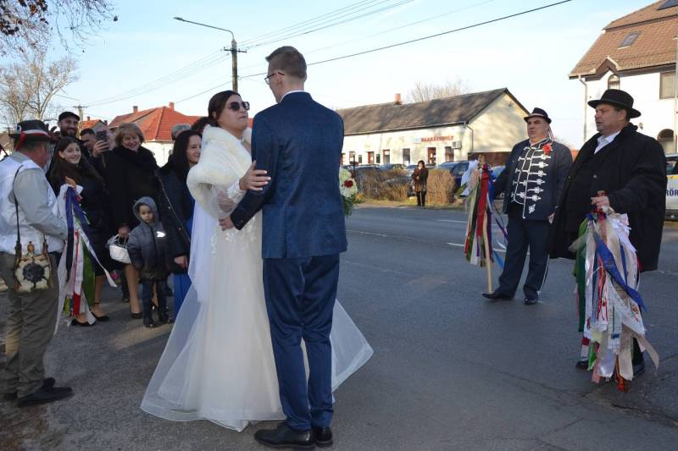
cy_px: 226
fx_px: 621
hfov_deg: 57.2
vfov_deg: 40.0
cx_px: 339
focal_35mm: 33
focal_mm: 22
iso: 100
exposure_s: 1/200
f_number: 4.5
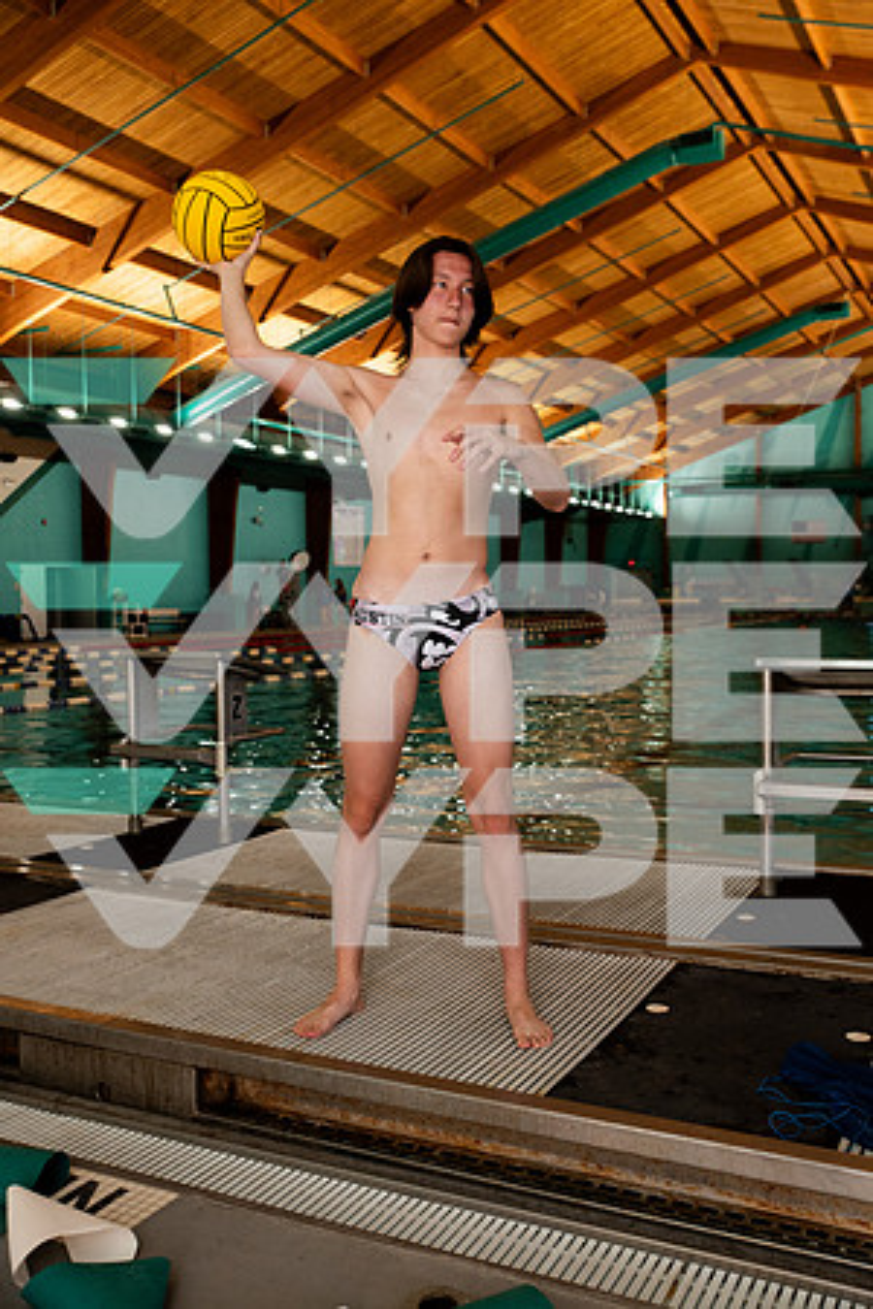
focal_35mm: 35
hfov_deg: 37.9
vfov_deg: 54.4
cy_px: 654
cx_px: 436
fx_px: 1273
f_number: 5
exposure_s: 1/200
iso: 800
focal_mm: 35
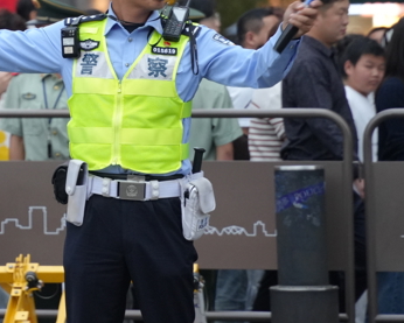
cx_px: -19
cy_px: 23
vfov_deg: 3.2
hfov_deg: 4.0
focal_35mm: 488
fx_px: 5837
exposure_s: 1/200
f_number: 5.6
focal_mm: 200
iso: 3200
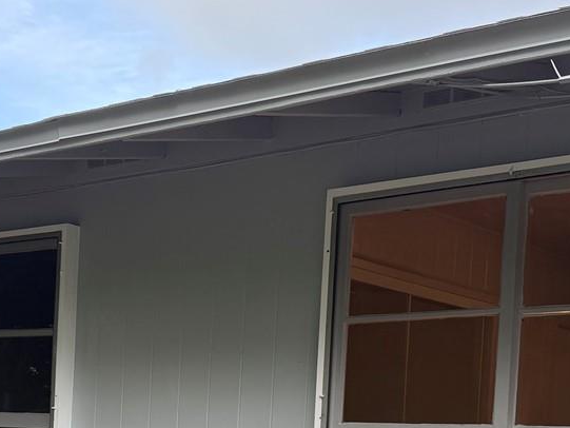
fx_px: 1169
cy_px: 463
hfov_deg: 27.2
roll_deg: -1.9
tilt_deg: -1.1
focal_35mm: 71
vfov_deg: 19.9
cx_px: 186
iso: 80
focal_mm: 6.76
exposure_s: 1/202
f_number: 1.78
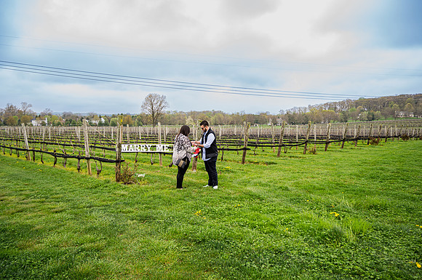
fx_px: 309
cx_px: 211
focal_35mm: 26
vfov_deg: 48.8
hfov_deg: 68.7
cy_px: 140
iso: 64
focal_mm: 26
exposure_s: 1/125
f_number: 4
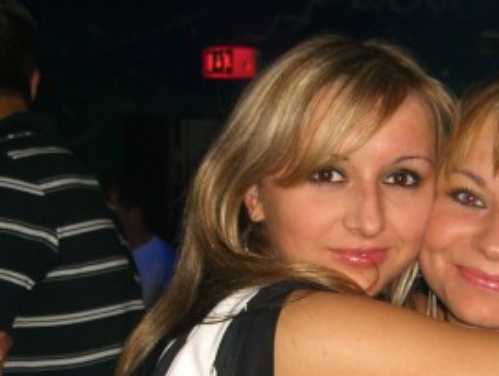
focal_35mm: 84
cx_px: 350
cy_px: 295
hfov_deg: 23.1
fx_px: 1212
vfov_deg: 17.5
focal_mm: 7.9
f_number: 2.8
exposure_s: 1/60
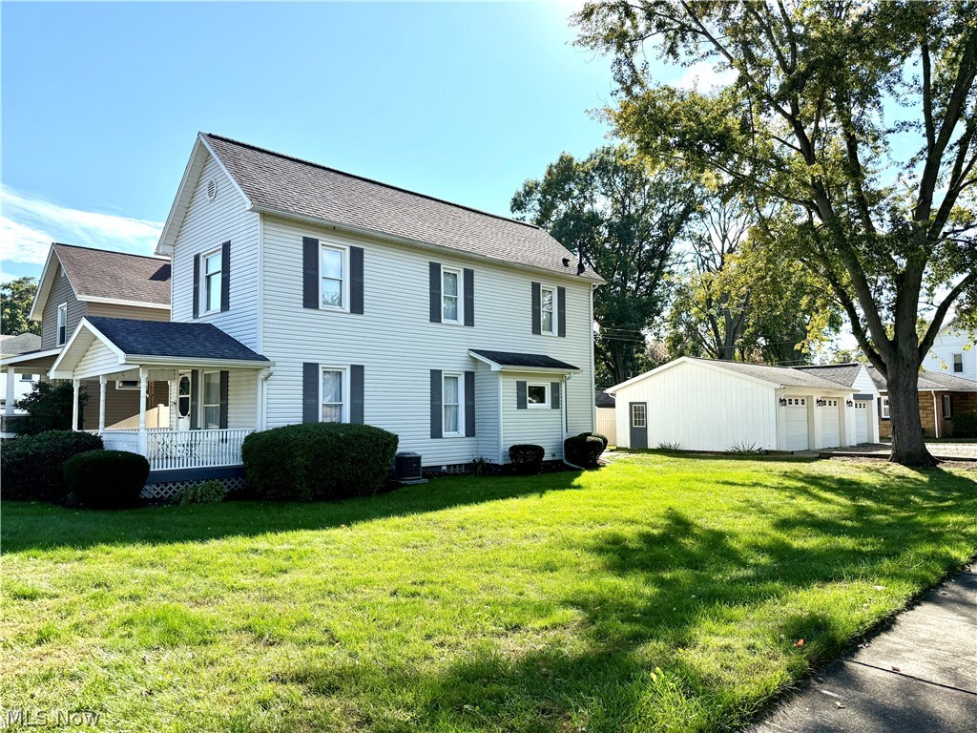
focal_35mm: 24
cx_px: 488
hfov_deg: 71.6
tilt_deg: +3.9
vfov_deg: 56.8
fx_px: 677
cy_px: 366
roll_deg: +0.6
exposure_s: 1/3953
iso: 100
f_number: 1.78
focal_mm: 6.76
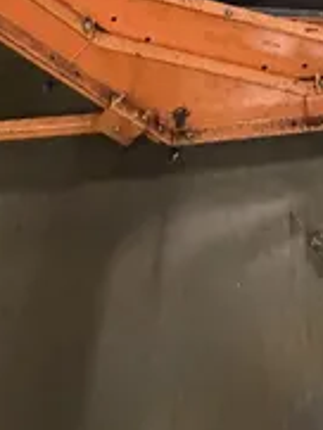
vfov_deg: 18.8
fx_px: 721
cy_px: -447
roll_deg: -1.0
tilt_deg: -9.7
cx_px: 322
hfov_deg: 24.2
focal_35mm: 58
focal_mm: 2.22
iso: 800
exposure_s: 1/60
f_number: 2.2
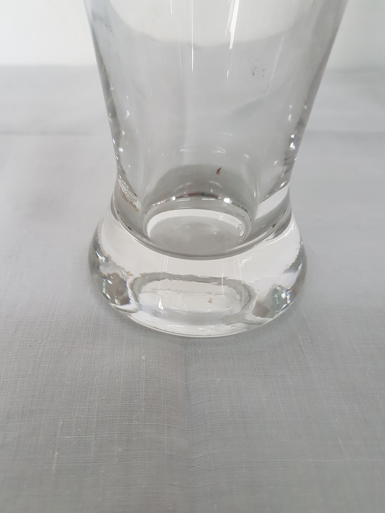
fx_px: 386
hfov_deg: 53.1
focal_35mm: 26
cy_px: 256
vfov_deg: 67.3
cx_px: 192
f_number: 1.7
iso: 80
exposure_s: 1/100
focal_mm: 4.2
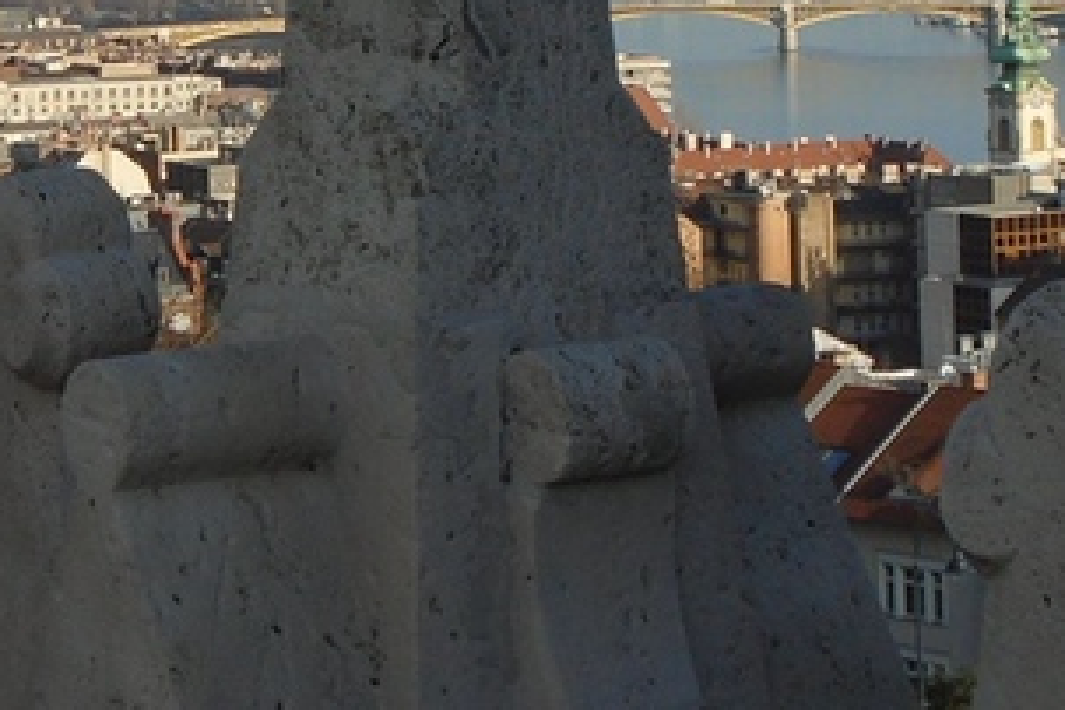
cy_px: -148
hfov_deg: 17.0
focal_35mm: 120
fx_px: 3550
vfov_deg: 11.2
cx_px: 292
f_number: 3.8
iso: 100
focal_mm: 6.4
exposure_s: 1/1000
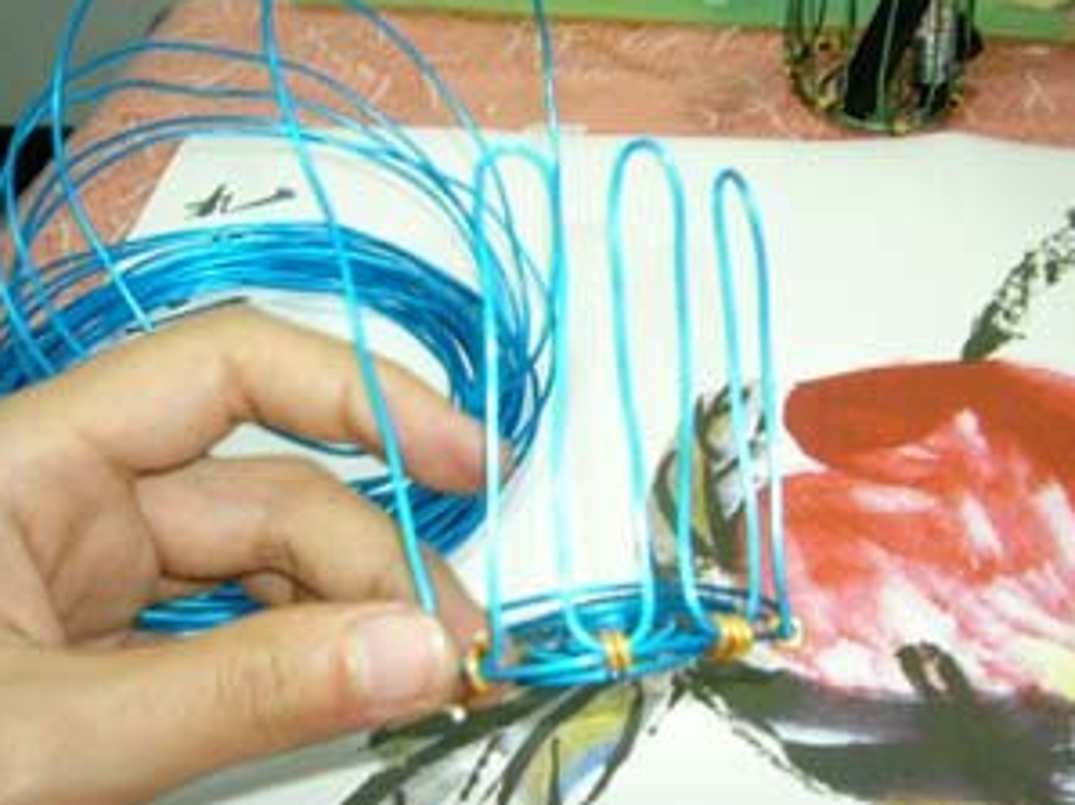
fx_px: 1458
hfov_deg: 40.4
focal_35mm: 47
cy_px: 361
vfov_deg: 30.8
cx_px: 588
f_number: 2.8
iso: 100
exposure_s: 1/8
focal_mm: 5.8
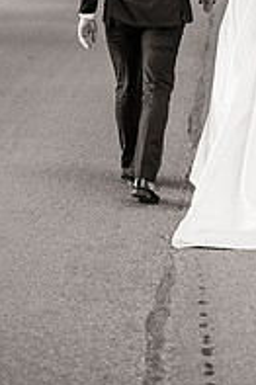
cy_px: -25
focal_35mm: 160
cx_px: 210
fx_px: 1710
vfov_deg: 12.6
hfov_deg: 8.5
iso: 640
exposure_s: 1/1600
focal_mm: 70
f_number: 2.8
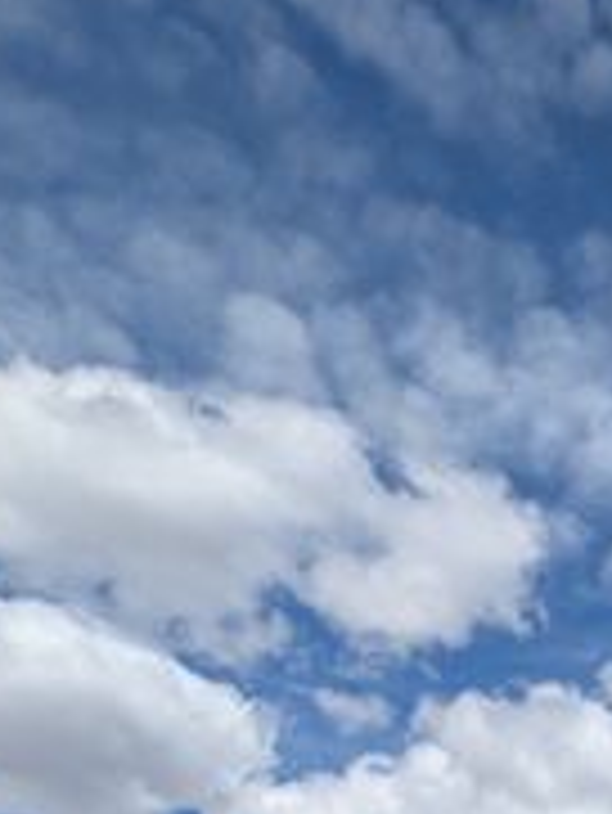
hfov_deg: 23.7
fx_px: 1036
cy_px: 1381
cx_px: 990
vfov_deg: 24.4
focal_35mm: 44
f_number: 1.7
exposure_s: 1/4082
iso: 46
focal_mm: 2.02
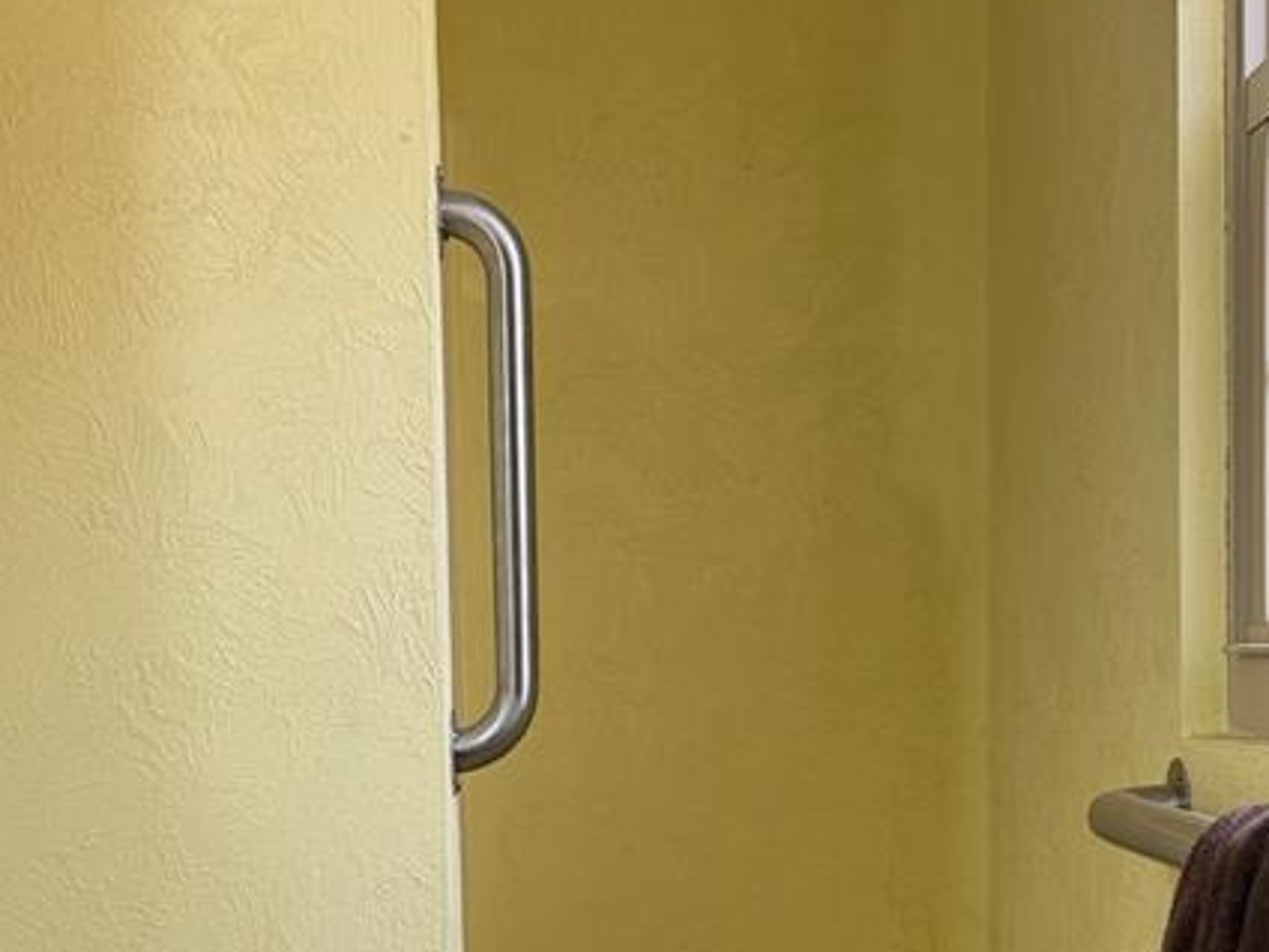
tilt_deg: -5.5
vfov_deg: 24.4
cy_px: 877
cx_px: 329
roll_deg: +2.2
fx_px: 2126
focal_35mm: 58
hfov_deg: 32.6
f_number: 1.78
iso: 125
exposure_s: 1/121
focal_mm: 6.76
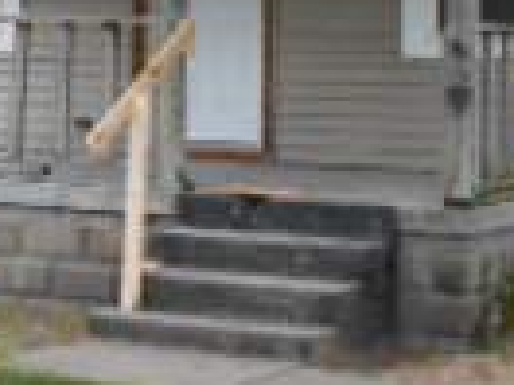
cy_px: -167
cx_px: 257
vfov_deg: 11.4
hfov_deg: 15.6
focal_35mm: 126
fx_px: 1871
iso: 400
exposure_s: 1/160
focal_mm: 4.6
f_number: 3.5
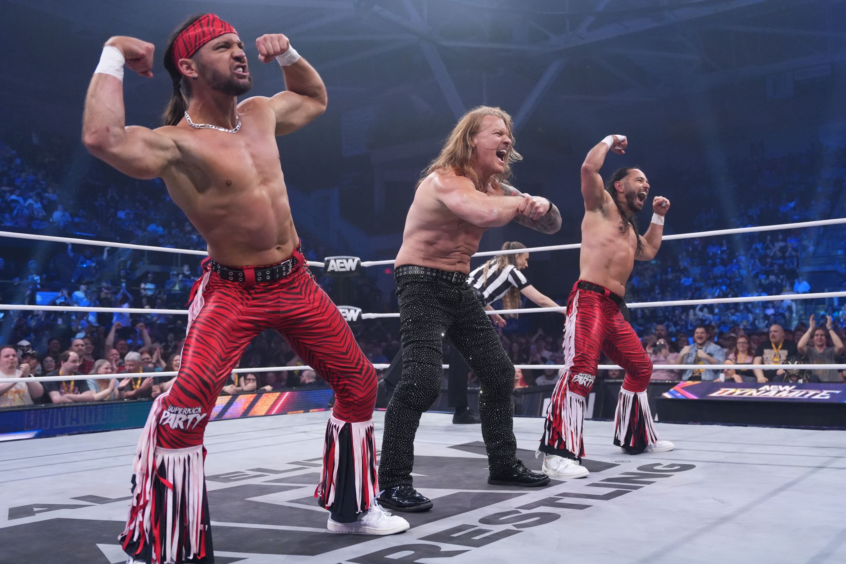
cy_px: 282
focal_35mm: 32
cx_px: 423
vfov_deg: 41.1
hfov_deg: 58.7
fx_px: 752
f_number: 3.2
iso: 4000
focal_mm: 32
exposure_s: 1/1000
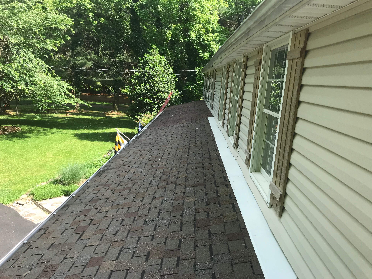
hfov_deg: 63.4
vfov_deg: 49.7
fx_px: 301
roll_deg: -3.8
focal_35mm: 28
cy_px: 140
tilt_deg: -9.9
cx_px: 186
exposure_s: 1/541
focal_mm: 3.99
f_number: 1.8
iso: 20
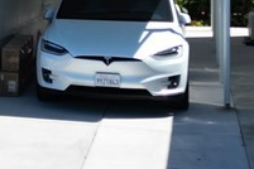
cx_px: -77
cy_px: -35
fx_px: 896
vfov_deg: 10.6
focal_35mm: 127
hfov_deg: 15.4
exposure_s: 1/2500
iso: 130
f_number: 1.7
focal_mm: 6.72
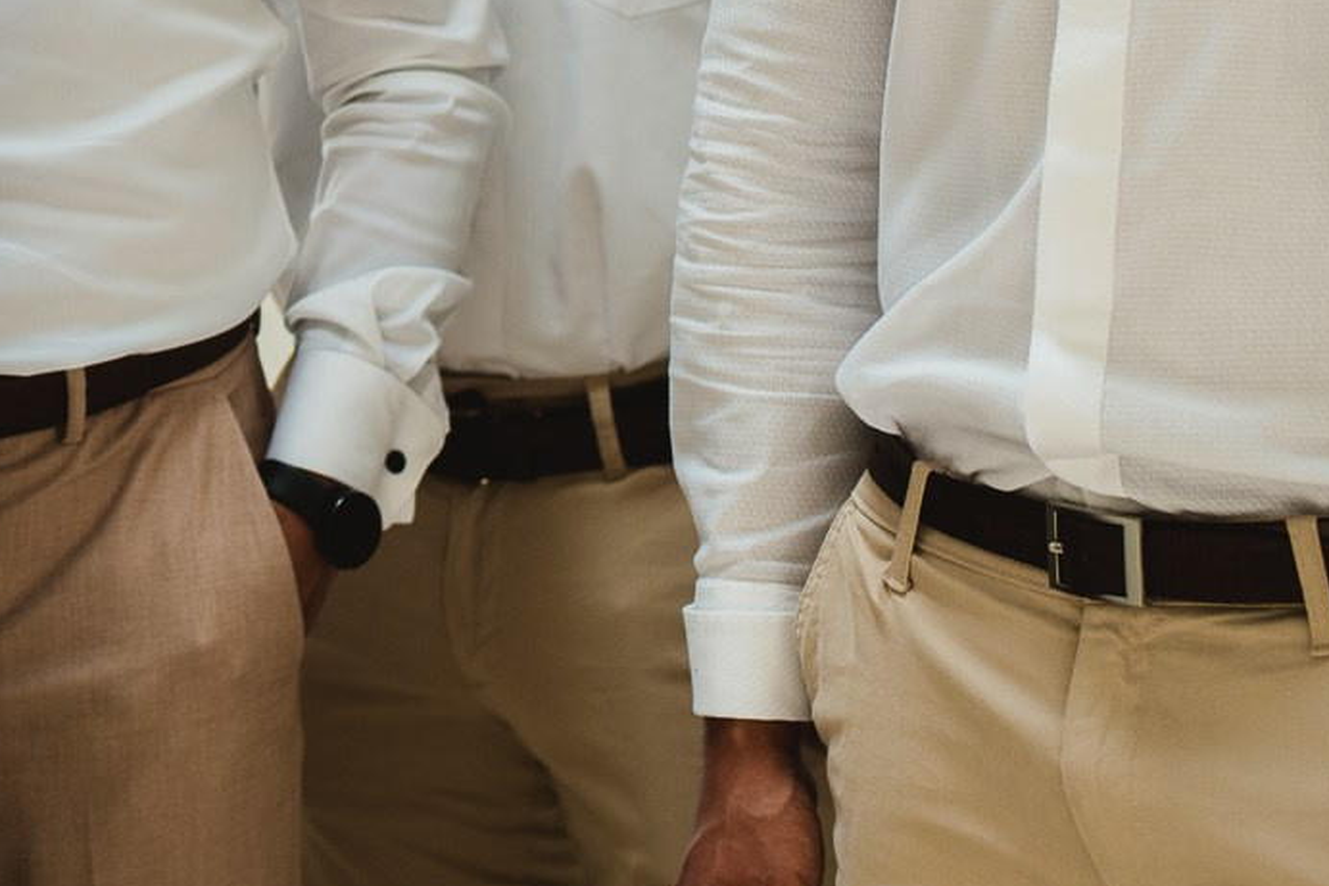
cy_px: -170
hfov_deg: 13.5
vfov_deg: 9.2
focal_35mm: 148
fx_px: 5462
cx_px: -277
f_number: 2.2
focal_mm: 50
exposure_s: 1/250
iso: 250
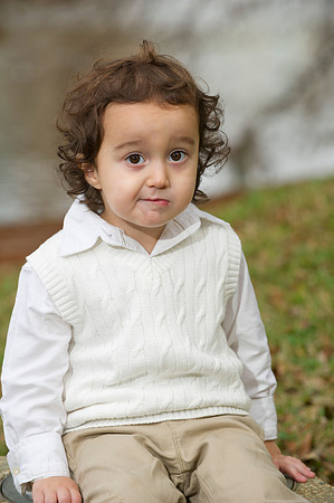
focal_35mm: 155
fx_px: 2162
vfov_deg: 13.3
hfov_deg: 8.8
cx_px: 167
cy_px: 252
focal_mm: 155
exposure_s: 1/250
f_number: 5
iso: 200
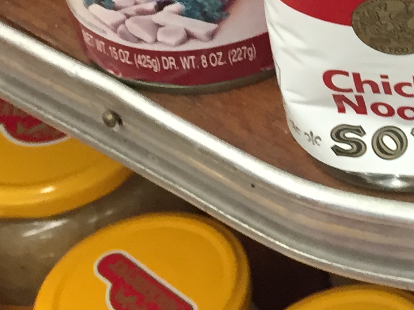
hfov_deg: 13.7
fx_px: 1566
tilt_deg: -32.2
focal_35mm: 131
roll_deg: -2.3
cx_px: 713
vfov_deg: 10.4
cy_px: -302
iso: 40
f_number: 2.2
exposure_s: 1/30
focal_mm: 4.15
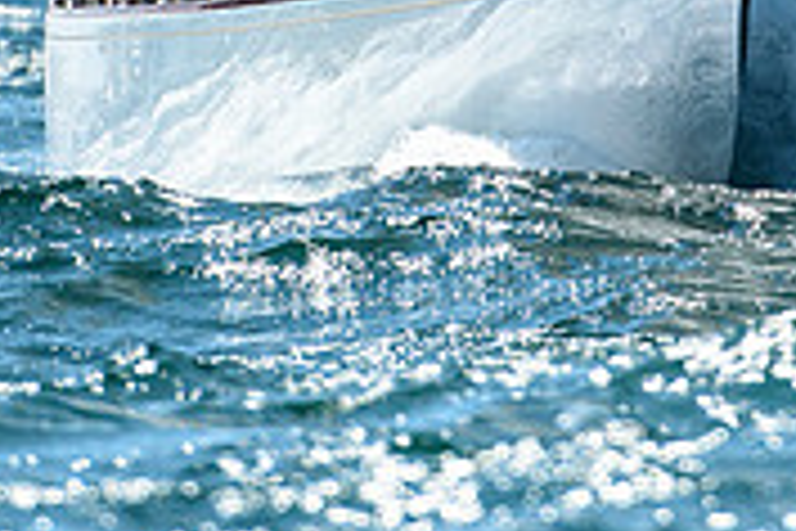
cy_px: -259
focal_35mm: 1868
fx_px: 41300
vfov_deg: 0.7
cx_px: 508
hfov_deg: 1.1
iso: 400
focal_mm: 380
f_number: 5.6
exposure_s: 1/3200
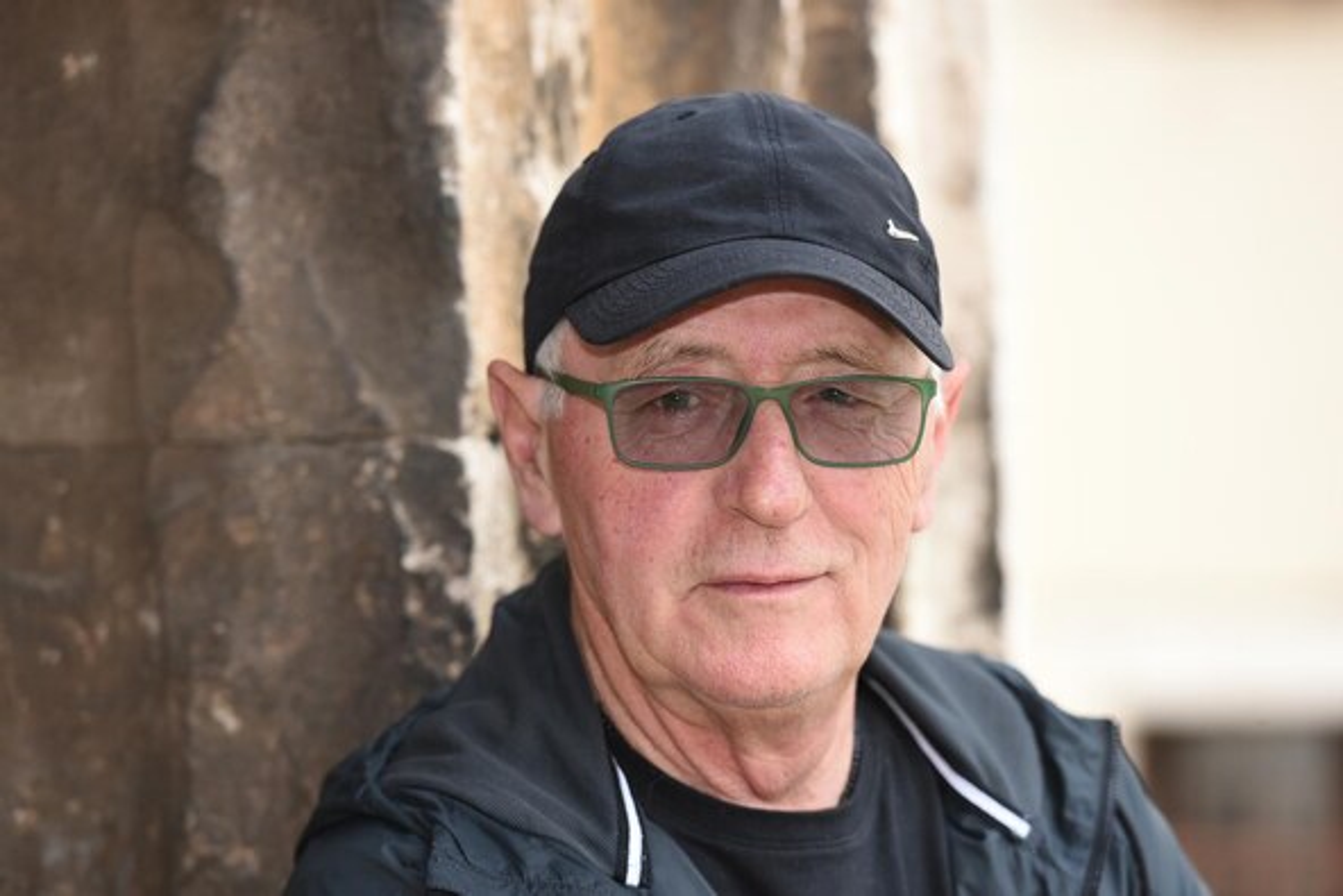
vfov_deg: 8.1
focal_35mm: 170
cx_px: 672
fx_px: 6343
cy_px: 448
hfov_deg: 12.1
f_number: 3.5
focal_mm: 170
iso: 800
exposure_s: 1/1250
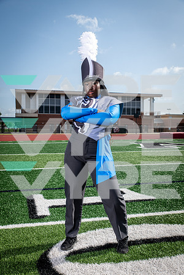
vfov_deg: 53.1
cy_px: 138
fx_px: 276
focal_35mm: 36
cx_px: 92
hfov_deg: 36.9
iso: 125
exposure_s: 1/400
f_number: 7.1
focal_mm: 36
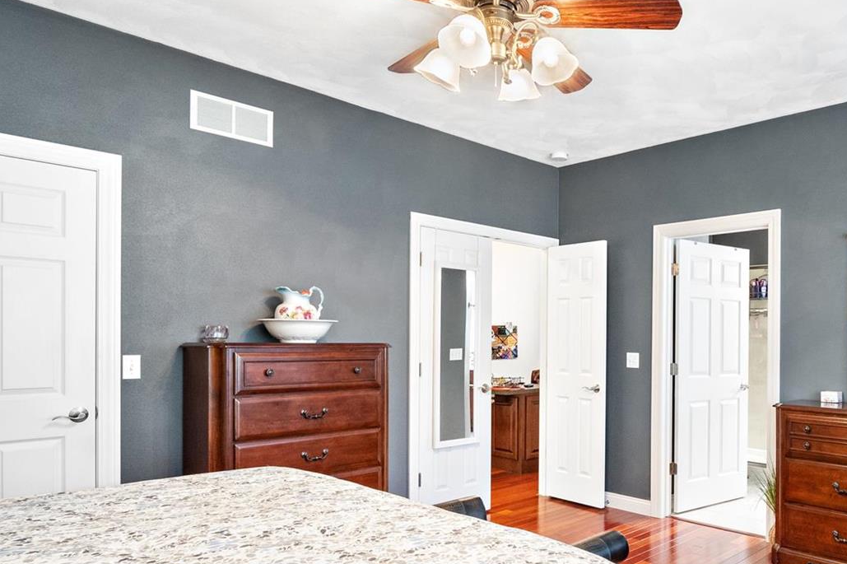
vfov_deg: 46.0
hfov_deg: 62.4
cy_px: 351
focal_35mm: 28
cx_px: 618
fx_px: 658
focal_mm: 9
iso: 640
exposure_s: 1/80
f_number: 9
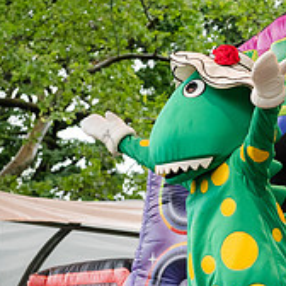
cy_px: 190
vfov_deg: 7.9
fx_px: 2075
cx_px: 343
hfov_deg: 7.8
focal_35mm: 222
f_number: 4.5
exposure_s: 1/640
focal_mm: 58
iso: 2000
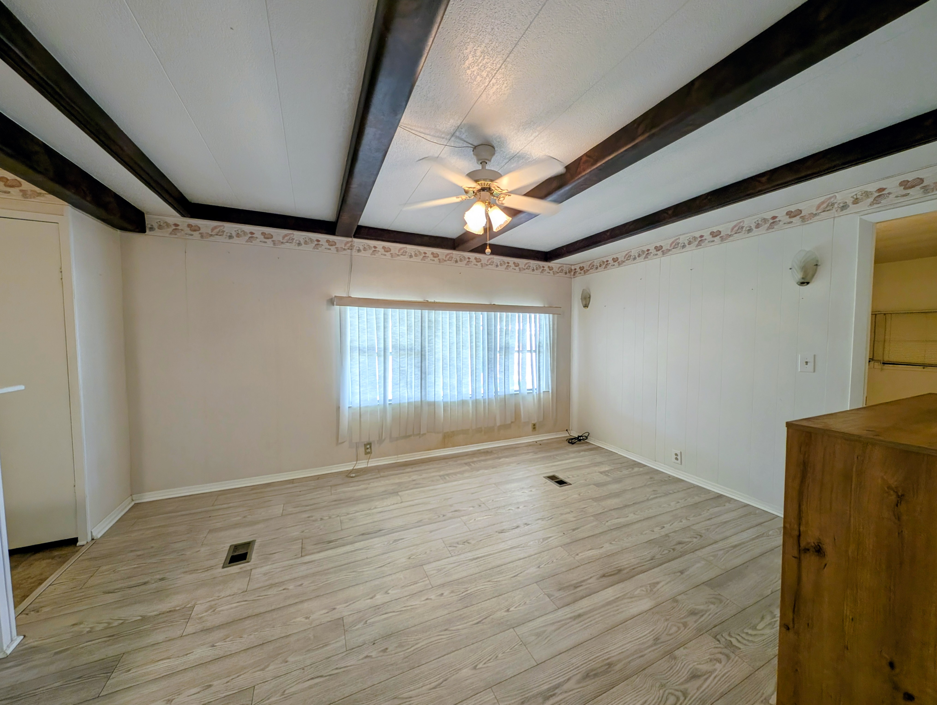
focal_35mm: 12
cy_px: 352
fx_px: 325
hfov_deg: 110.5
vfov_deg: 94.6
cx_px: 468
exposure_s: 1/120
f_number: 1.95
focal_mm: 2.23
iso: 53
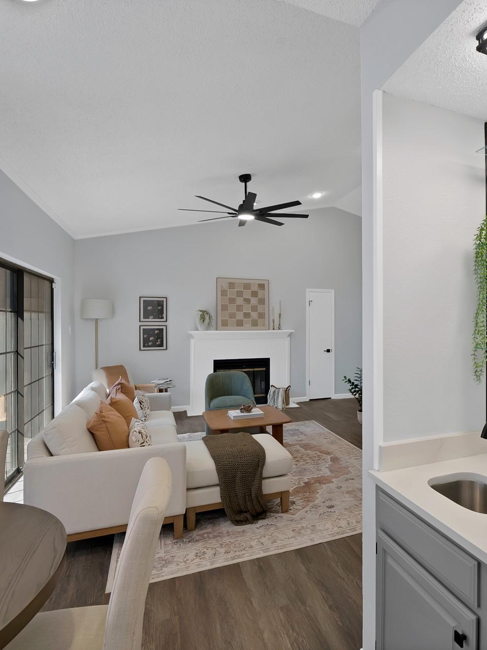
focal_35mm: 19
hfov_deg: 66.3
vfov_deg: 84.7
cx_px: 335
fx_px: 357
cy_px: 323
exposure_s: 1/6
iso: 640
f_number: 9
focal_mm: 13
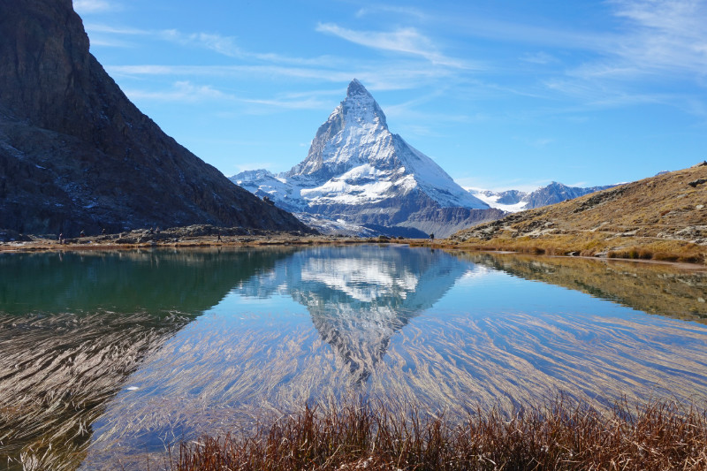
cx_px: 354
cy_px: 236
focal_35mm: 34
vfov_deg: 38.3
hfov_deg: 55.1
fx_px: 677
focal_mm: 23
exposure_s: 1/100
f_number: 14
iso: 100
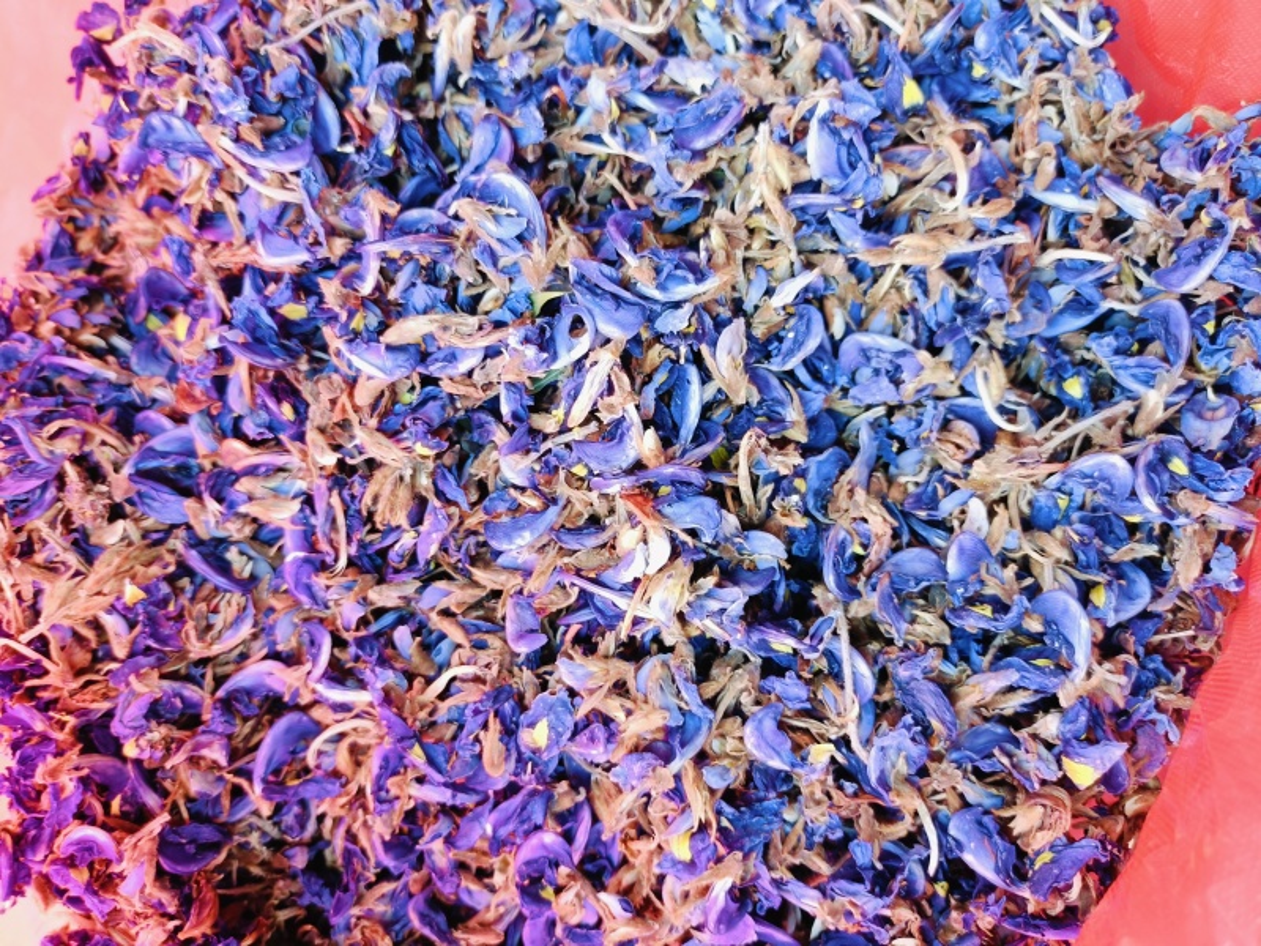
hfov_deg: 69.4
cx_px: 630
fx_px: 911
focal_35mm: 25
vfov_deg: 54.9
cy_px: 473
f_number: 1.7
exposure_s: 1/50
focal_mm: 4.7
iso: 492
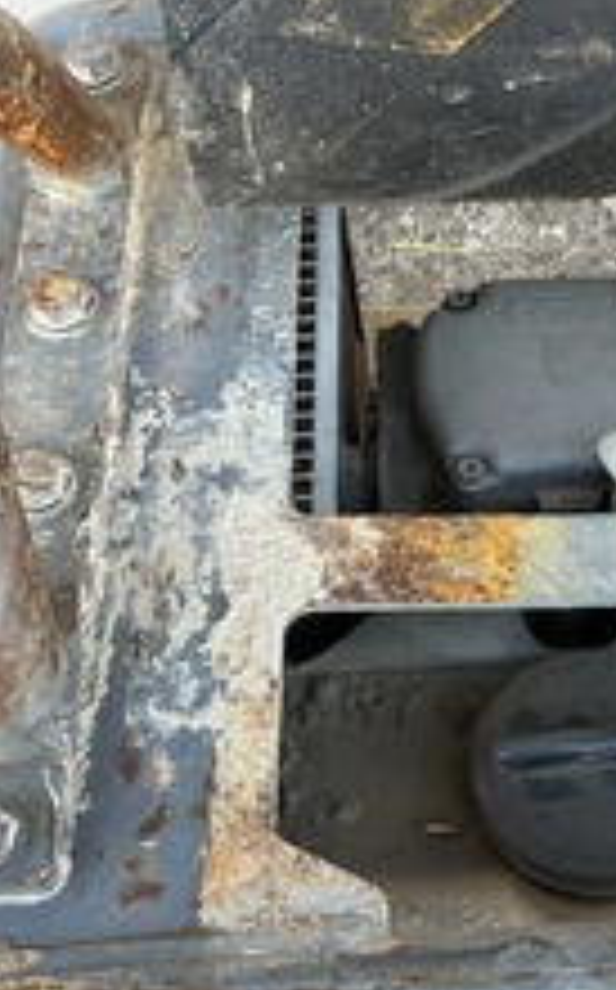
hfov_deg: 22.3
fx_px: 1508
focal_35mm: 56
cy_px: 558
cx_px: 607
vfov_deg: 36.3
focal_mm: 3
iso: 50
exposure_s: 1/122
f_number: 1.8
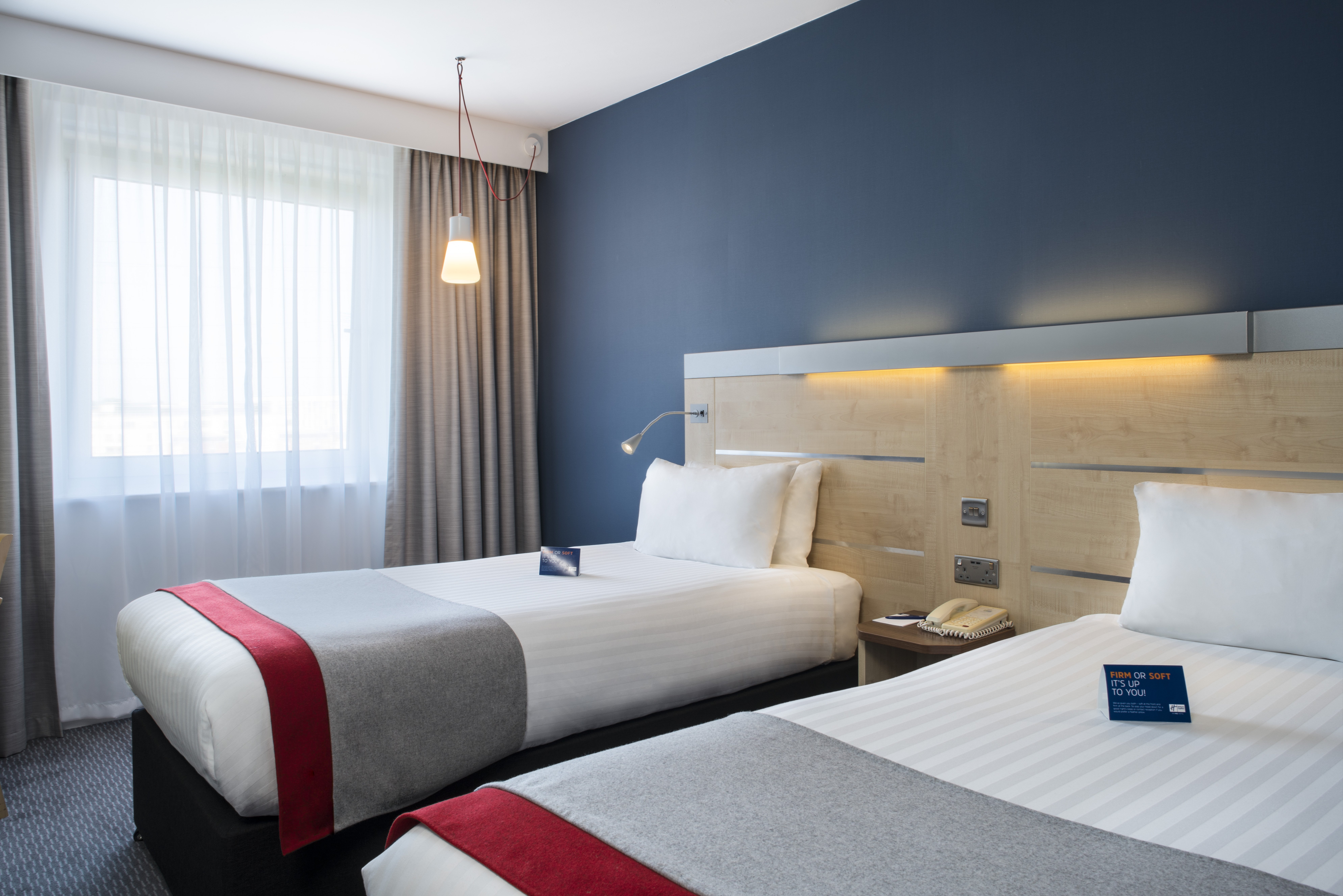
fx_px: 895
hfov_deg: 73.7
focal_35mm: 24
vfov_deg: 53.1
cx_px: 672
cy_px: 448
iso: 160
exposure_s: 1/1.43
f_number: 16
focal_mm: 24
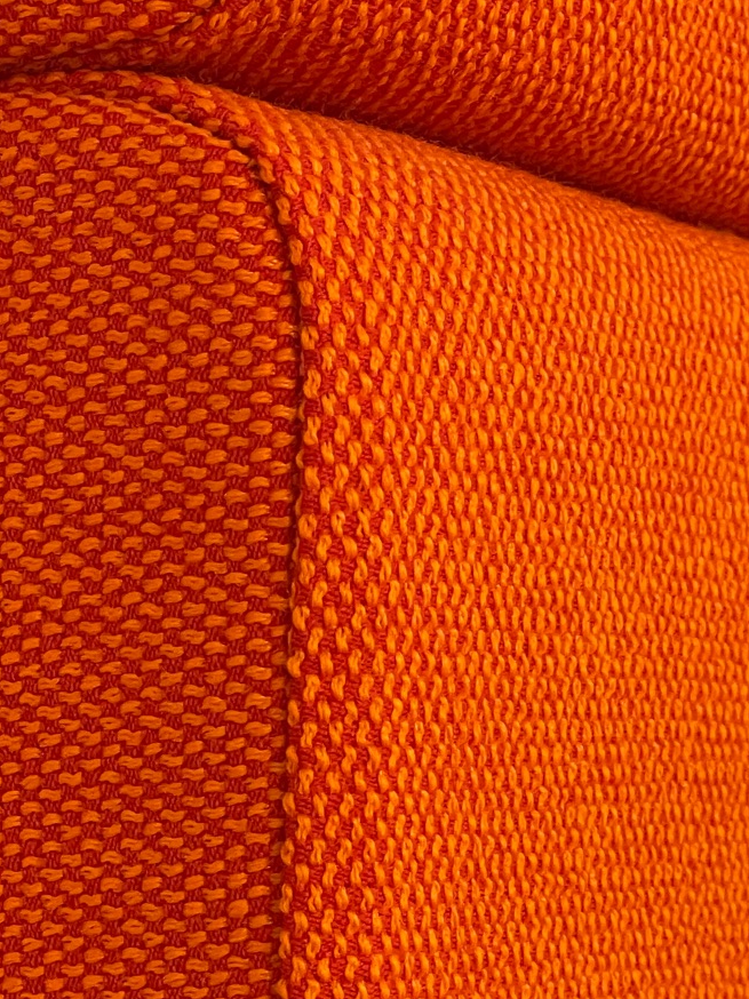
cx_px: 441
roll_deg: -1.7
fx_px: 4330
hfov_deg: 9.9
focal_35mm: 150
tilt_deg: +1.2
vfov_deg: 13.1
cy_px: 812
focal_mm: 7.5
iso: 250
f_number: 2.2
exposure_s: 1/60
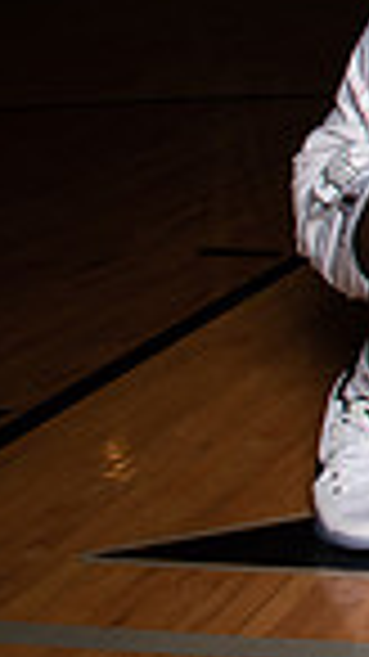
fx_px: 1741
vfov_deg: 19.6
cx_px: 1152
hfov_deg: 9.3
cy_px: -205
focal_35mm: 100
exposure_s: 1/200
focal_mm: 24
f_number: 14
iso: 320
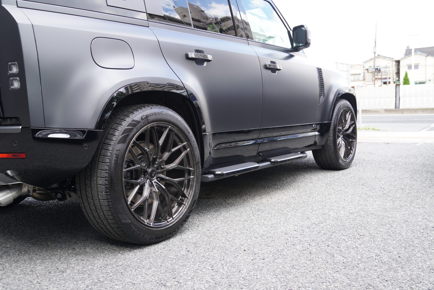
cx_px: 217
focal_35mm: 38
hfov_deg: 51.3
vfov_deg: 35.5
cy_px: 145
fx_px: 452
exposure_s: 1/80
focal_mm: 25
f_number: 4.5
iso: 100
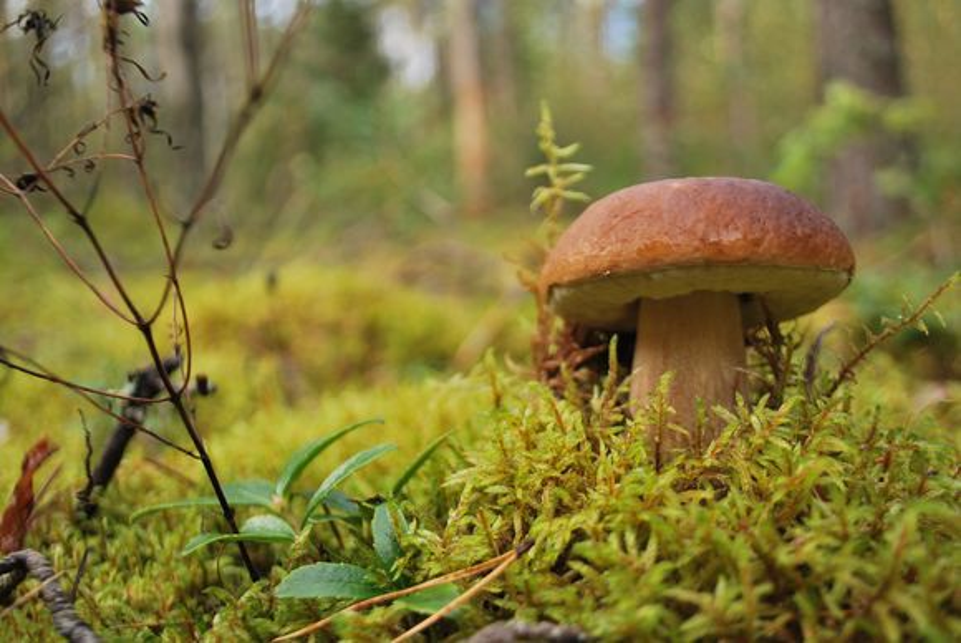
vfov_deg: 37.0
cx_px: 480
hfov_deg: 53.1
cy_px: 322
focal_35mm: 36
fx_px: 962
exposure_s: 1/100
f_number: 4.2
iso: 100
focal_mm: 24
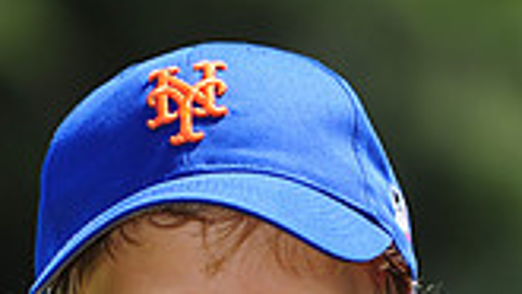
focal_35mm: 738
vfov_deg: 1.6
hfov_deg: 2.9
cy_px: 762
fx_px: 10220
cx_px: 301
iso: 200
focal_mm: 200
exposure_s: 1/1000
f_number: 4.5
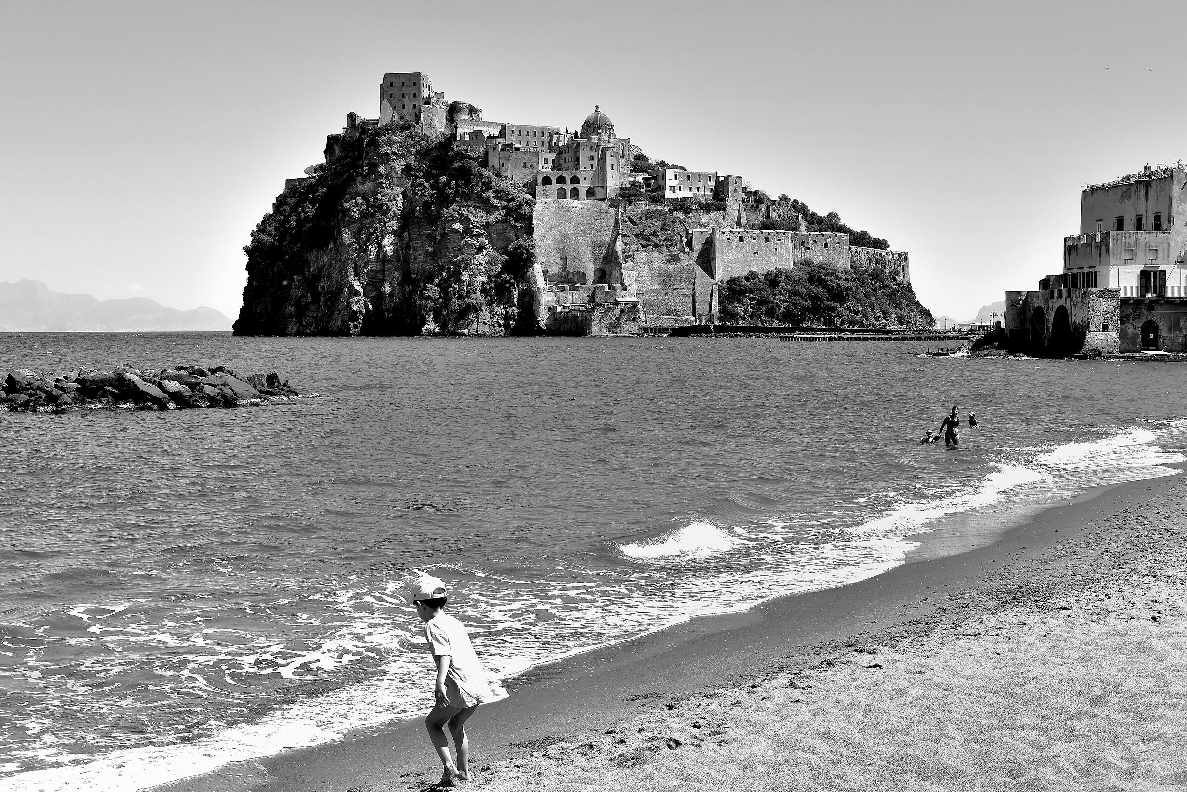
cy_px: 396
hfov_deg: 37.5
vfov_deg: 25.5
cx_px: 594
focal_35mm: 53
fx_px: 1747
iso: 200
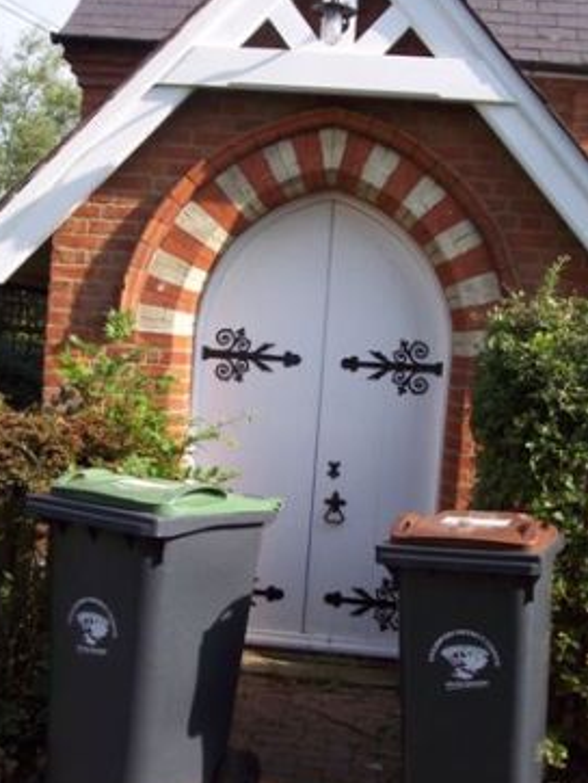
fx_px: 1063
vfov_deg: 40.4
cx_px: 296
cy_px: 389
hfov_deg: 30.9
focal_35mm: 47
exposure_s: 1/350
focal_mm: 8
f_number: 4.8
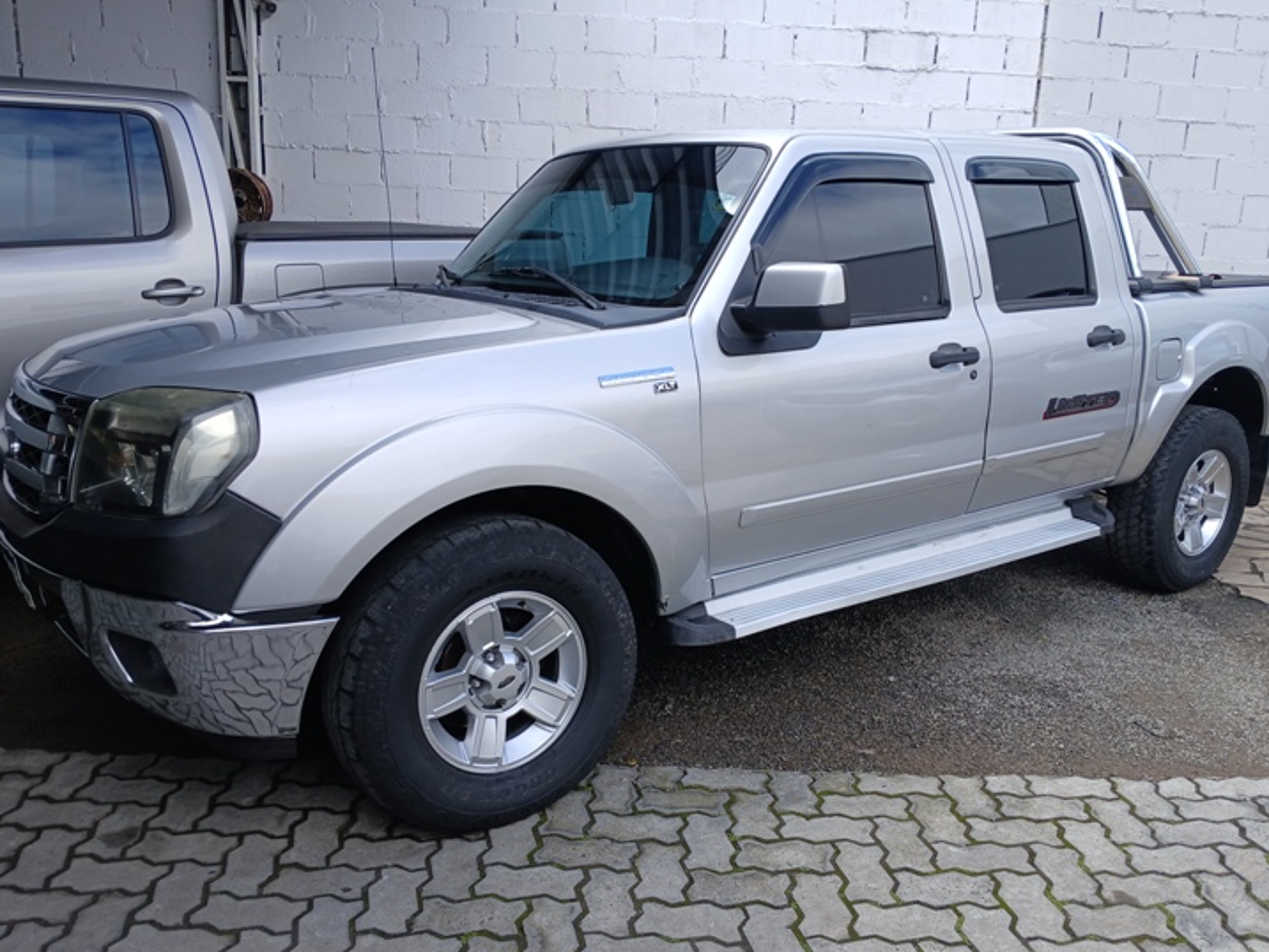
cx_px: 660
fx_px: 1063
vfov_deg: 48.2
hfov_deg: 61.6
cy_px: 501
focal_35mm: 29
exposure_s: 1/253
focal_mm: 3.98
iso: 20
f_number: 1.8
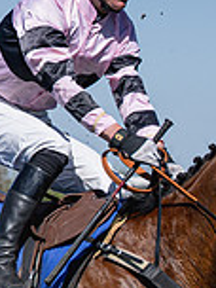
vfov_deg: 4.6
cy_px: 263
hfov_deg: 3.5
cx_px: 314
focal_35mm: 428
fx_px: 3561
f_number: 4
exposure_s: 1/2000
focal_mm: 70
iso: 110
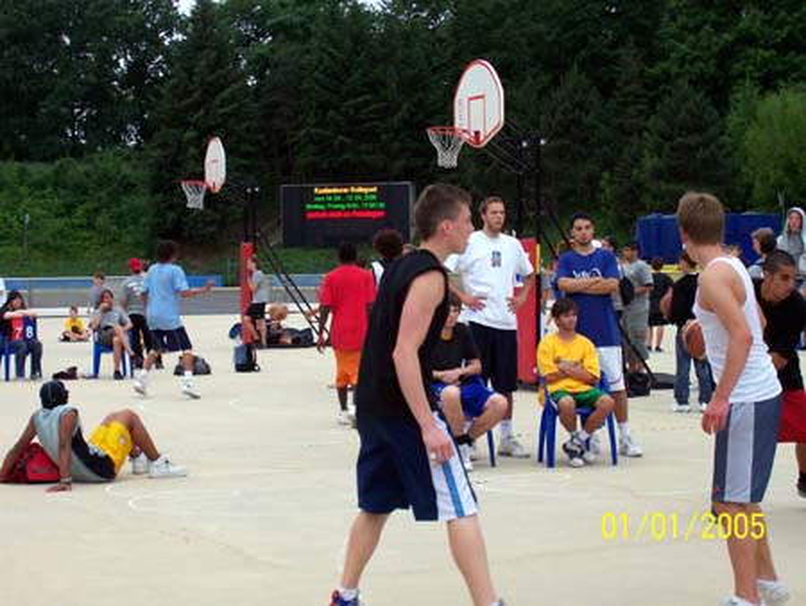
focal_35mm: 82
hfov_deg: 23.8
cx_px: 403
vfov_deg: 18.0
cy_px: 303
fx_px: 1910
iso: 147
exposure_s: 1/256
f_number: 4
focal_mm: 13.5
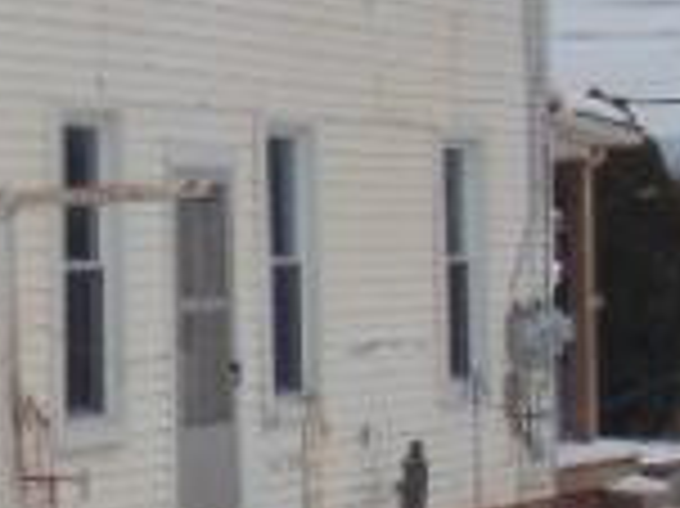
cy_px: -36
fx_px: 3239
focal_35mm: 165
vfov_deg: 8.9
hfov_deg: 10.8
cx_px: -721
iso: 80
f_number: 8.5
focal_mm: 6.9
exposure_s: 1/500
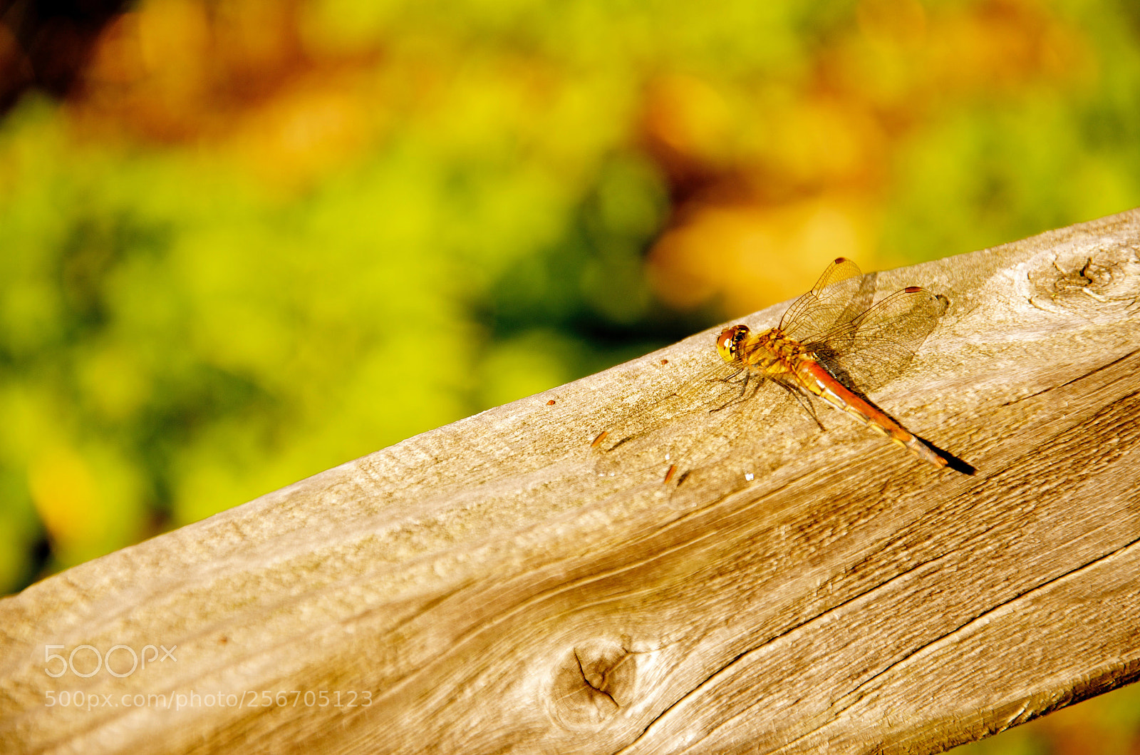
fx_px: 4976
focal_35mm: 158
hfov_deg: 13.1
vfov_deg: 8.7
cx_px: 570
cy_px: 378
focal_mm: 105
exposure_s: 1/400
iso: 100
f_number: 5.6
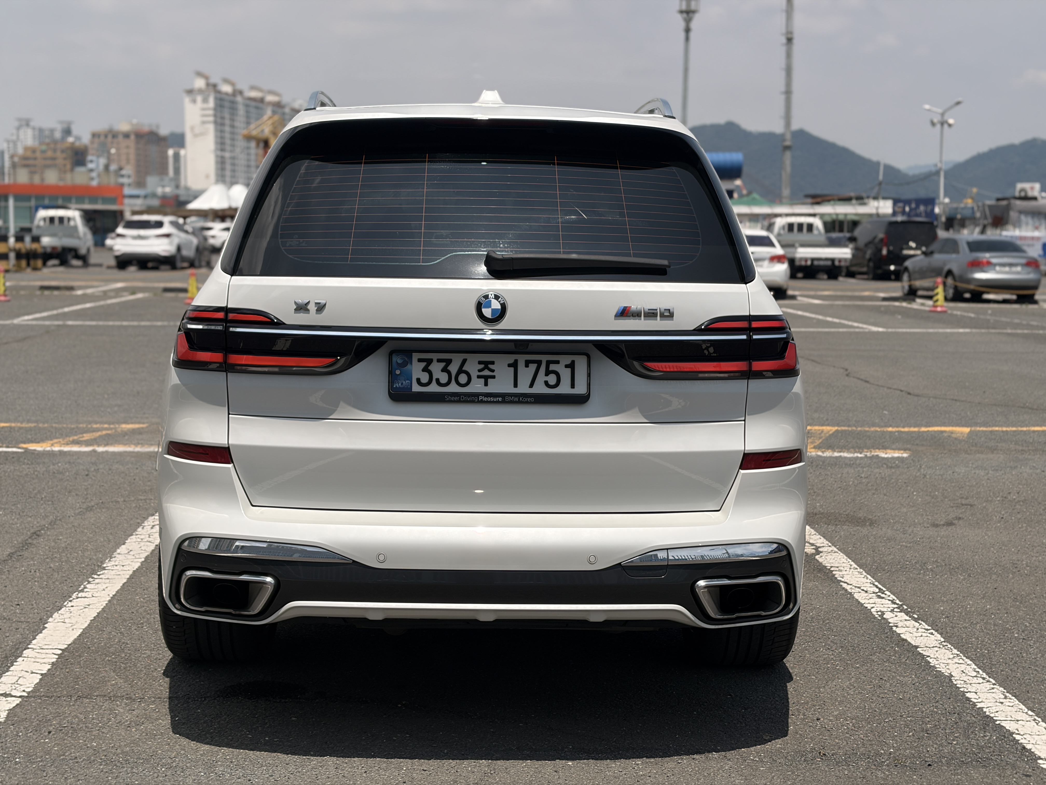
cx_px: 523
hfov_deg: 36.8
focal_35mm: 52
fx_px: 1571
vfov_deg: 28.0
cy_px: 392
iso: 40
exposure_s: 1/5348
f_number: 1.6
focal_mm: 5.96
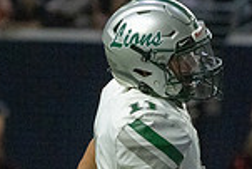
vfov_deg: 1.6
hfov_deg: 2.4
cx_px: 78
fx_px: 5942
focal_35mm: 848
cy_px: 292
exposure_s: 1/1250
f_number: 5.6
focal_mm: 221
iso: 12800
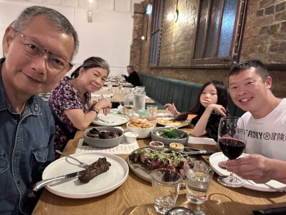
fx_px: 190
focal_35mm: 23
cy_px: 108
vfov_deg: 58.9
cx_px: 143
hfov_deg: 73.9
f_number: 1.9
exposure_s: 1/20
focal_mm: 2.69
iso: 640
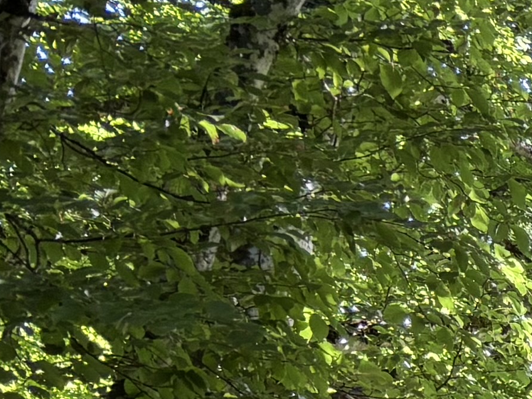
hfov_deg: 9.7
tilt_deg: +0.0
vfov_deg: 7.8
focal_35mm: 166
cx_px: 1499
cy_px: 1158
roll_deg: +2.4
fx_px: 2551
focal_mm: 5.96
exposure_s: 1/172
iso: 64
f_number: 1.6
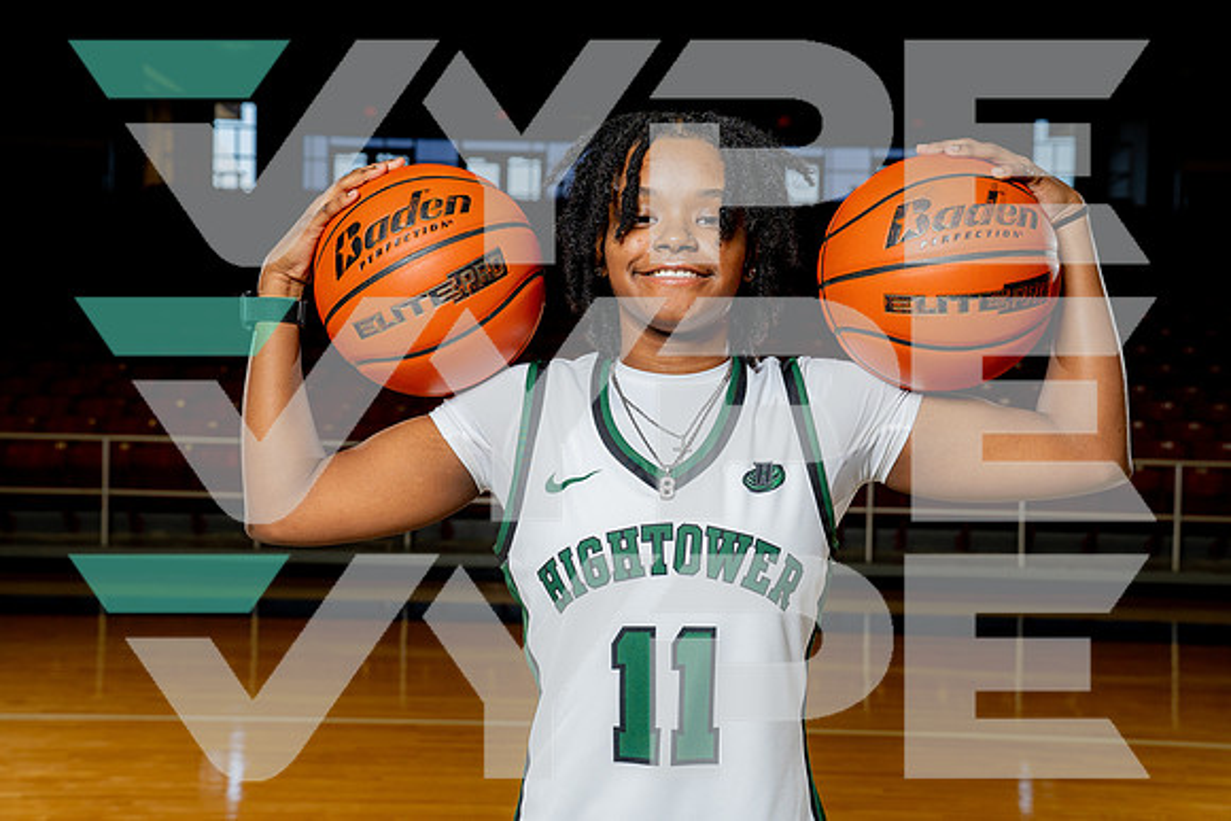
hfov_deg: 41.9
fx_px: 1607
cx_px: 616
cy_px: 410
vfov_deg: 28.7
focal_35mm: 47
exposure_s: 1/250
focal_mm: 47
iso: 640
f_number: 5.6
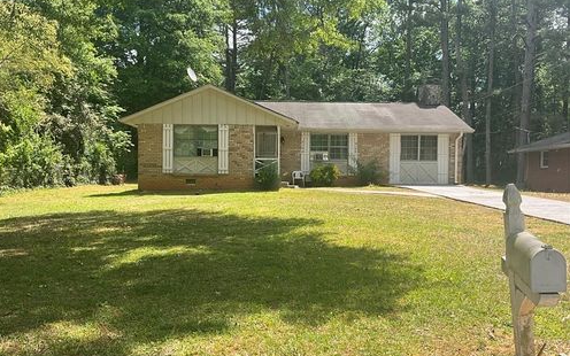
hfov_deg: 61.2
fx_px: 482
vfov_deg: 40.6
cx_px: 284
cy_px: 183
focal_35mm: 31
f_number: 1.8
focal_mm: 3
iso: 25
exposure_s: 1/739
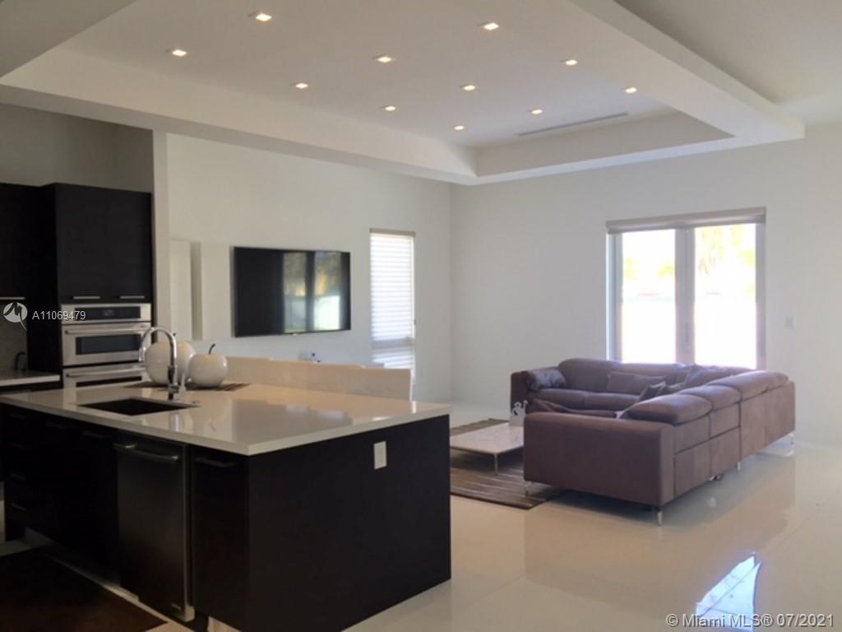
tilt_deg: -0.7
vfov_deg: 48.2
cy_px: 316
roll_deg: +0.2
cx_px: 421
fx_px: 705
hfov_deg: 61.7
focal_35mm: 29
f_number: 2.2
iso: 32
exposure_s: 1/40
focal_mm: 4.15
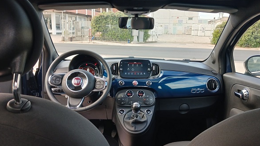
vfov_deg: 38.9
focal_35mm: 30
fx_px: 207
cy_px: 79
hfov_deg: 64.3
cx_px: 130
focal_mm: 3.98
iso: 40
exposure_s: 1/50
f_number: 1.8
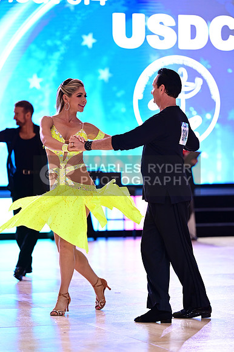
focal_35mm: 145
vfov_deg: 14.2
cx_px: 117
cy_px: 176
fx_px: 1415
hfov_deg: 9.5
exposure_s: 1/400
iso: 2000
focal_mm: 145
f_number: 2.8
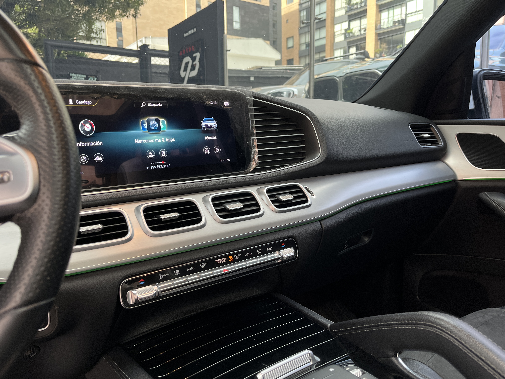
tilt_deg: -8.1
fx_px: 379
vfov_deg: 53.1
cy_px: 190
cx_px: 252
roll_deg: +0.9
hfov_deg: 67.3
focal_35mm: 26
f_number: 1.6
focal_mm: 5.1
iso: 100
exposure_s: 1/105
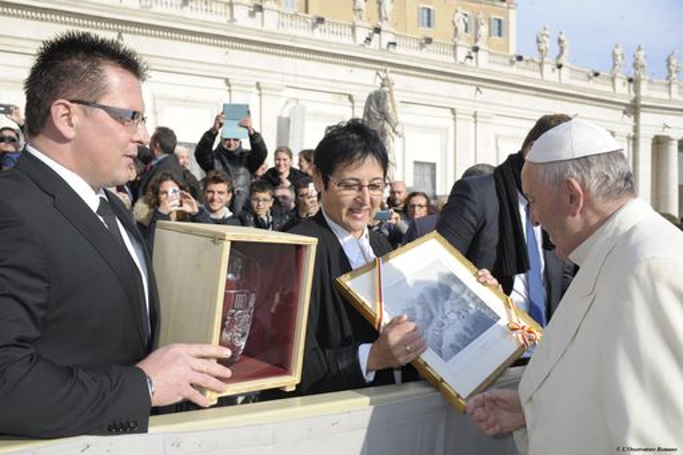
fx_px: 664
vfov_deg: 37.8
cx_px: 342
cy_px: 228
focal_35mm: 35
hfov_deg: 54.4
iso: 200
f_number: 8
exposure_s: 1/320
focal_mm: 35
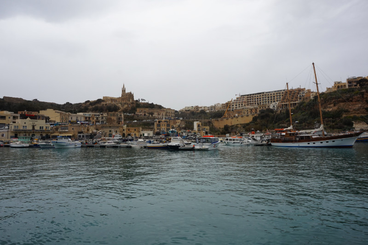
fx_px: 245
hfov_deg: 73.8
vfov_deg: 53.1
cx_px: 184
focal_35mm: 24
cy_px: 122
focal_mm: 16
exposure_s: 1/80
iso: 100
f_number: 13
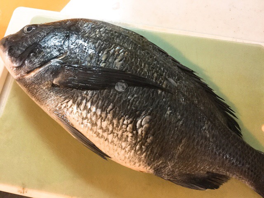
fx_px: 236
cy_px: 99
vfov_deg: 45.4
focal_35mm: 31
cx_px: 132
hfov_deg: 58.4
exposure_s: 1/30
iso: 160
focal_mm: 3.3
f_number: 2.4
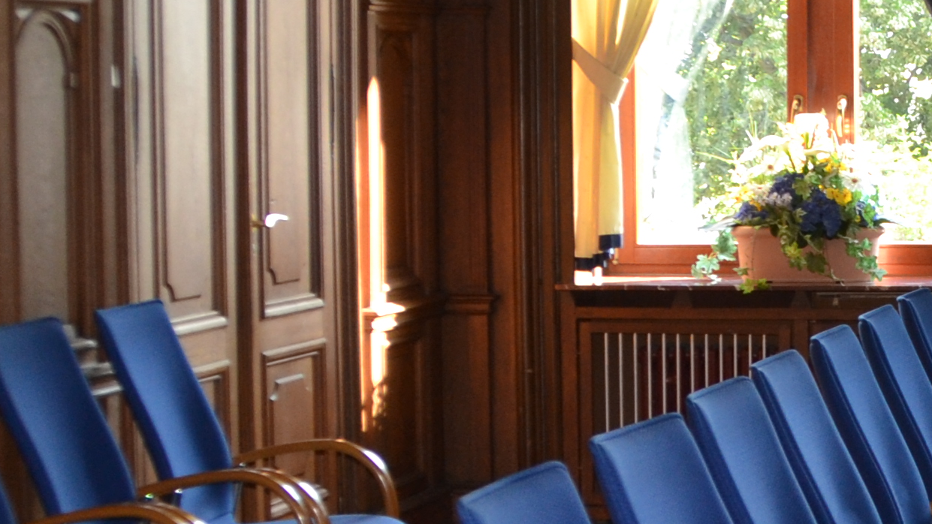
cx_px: 1285
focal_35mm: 105
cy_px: 207
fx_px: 2595
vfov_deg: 11.5
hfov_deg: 18.6
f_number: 4
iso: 400
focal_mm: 18
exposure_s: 1/60
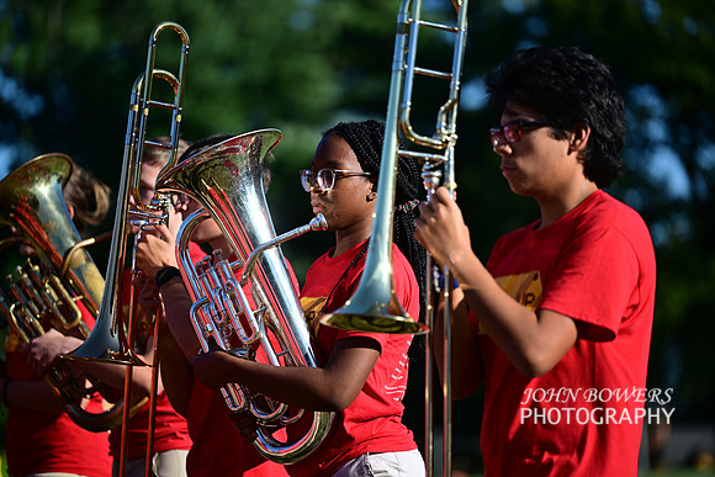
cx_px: 358
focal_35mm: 170
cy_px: 238
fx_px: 3377
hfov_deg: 12.1
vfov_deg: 8.1
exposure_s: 1/2000
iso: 160
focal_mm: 170
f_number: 2.8
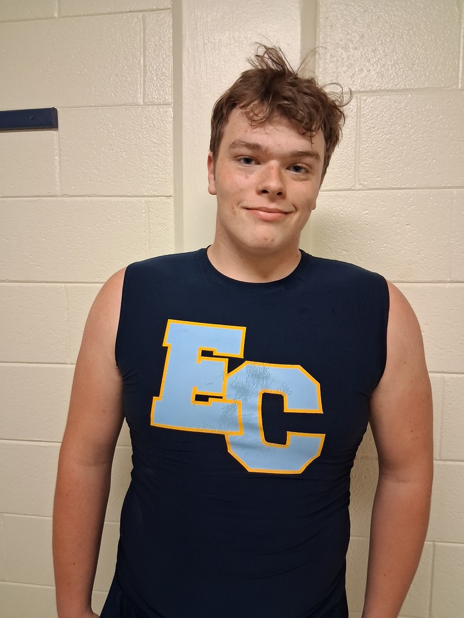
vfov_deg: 67.3
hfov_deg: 53.1
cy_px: 309
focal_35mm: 26
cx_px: 232
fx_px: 465
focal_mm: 3.98
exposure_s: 1/60
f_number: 1.8
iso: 500
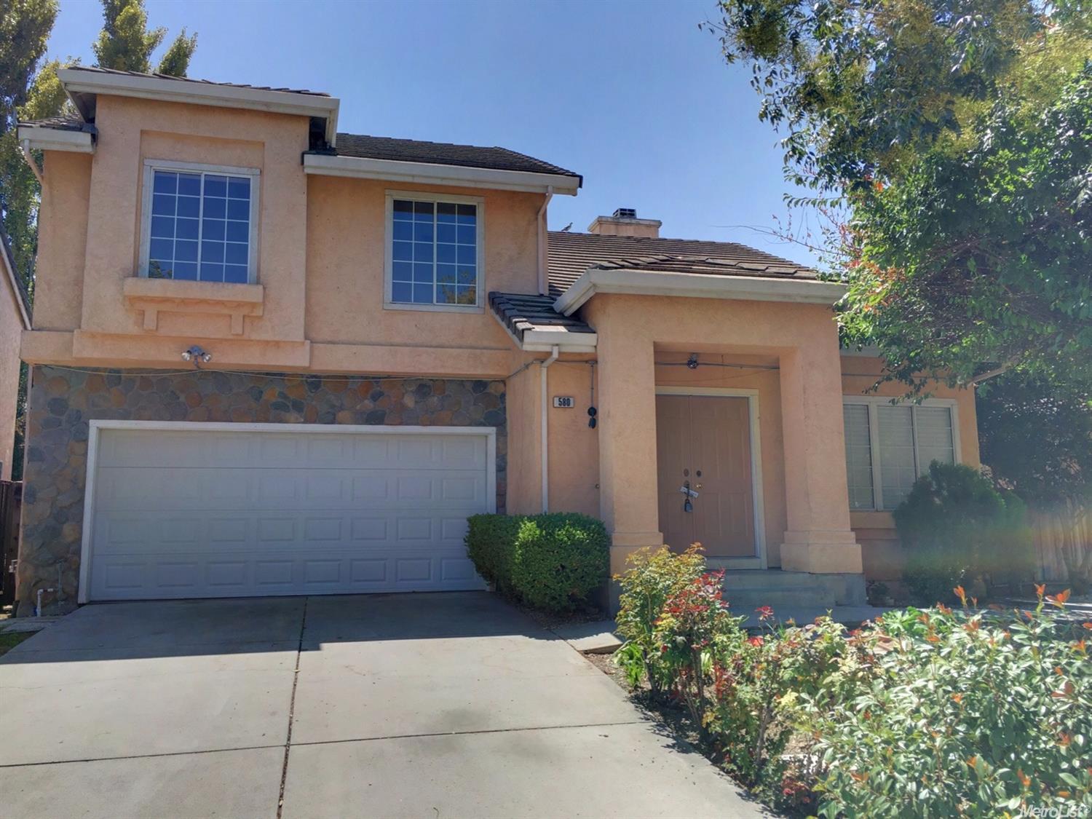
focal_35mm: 29
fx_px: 915
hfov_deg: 61.7
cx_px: 546
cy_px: 410
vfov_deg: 48.2
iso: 25
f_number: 2.2
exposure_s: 1/1748
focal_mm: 4.15
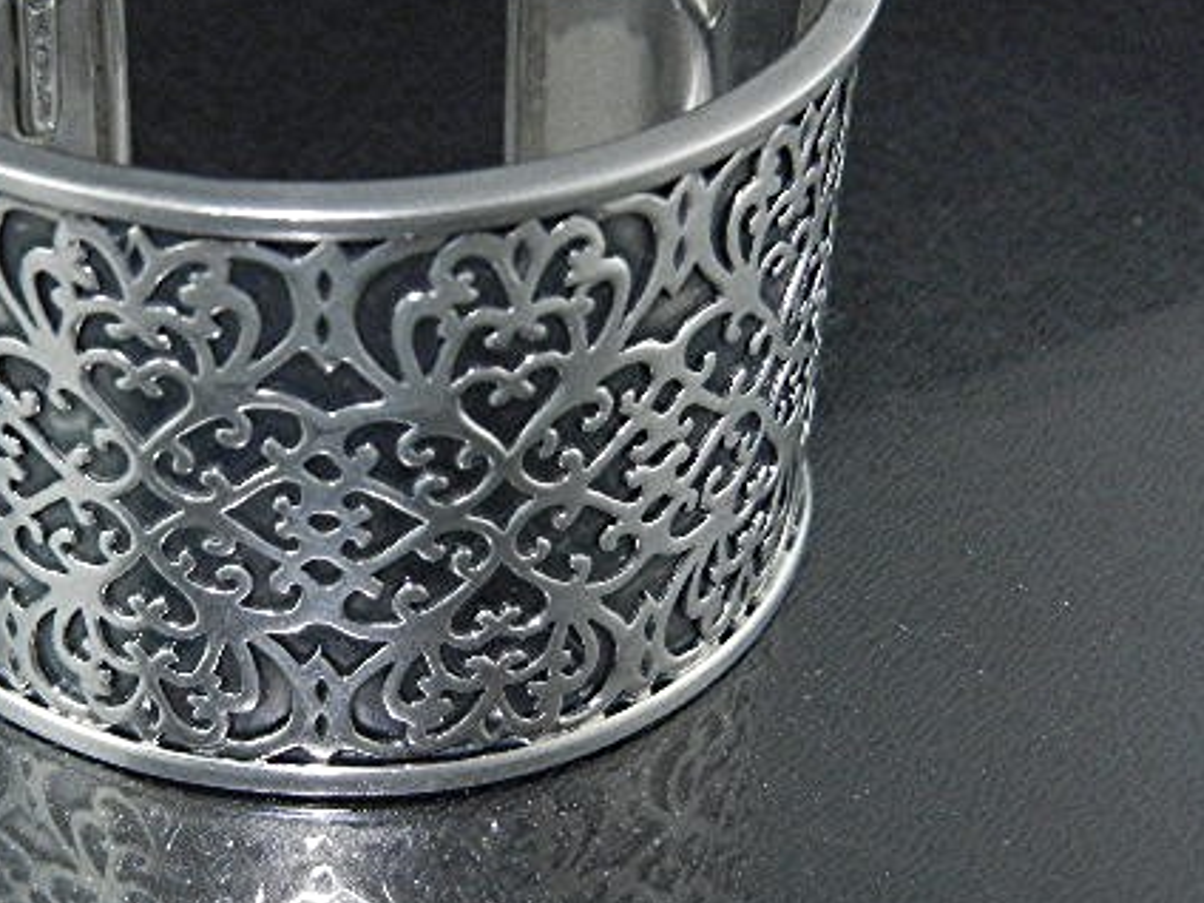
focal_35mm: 68
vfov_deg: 21.6
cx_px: 324
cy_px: 372
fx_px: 2365
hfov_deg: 28.2
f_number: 7.6
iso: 800
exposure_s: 1/30
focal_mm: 8.1
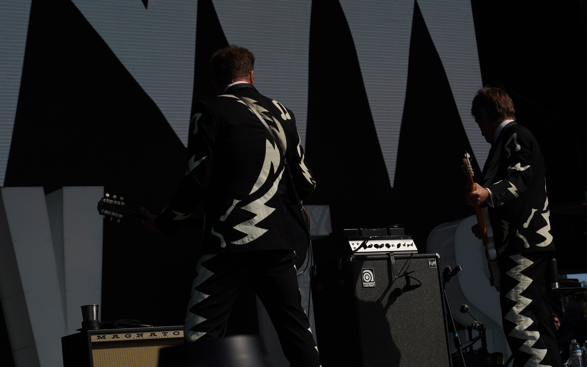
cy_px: 171
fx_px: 1728
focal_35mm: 108
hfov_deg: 19.3
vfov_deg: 12.1
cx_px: 292
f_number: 8
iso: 100
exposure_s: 1/800
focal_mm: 105
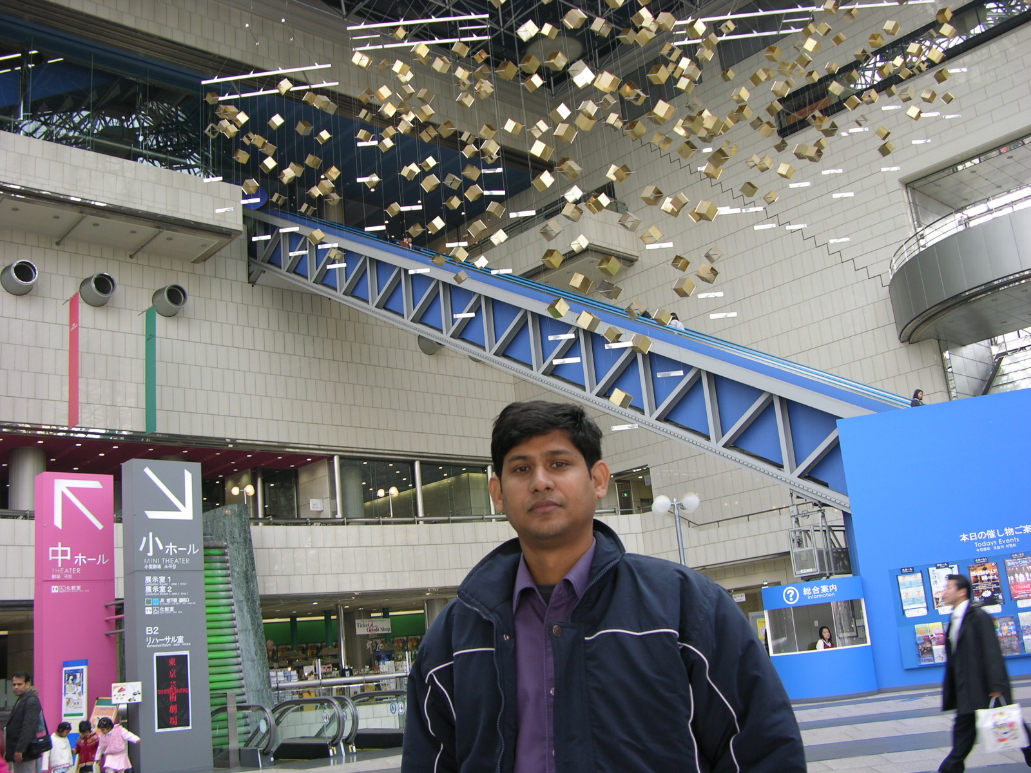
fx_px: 1042
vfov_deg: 40.7
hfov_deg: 52.6
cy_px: 386
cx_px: 516
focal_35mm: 35
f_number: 2.8
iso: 50
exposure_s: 1/40.3
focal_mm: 8.9
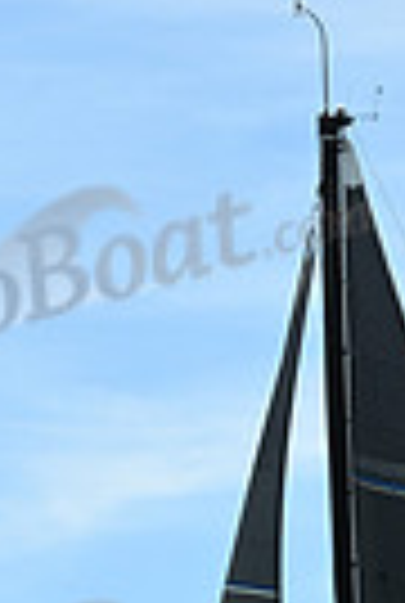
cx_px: 605
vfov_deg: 6.3
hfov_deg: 4.2
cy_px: 868
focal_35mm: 324
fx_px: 5439
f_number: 5.6
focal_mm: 75
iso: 320
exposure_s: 1/1000
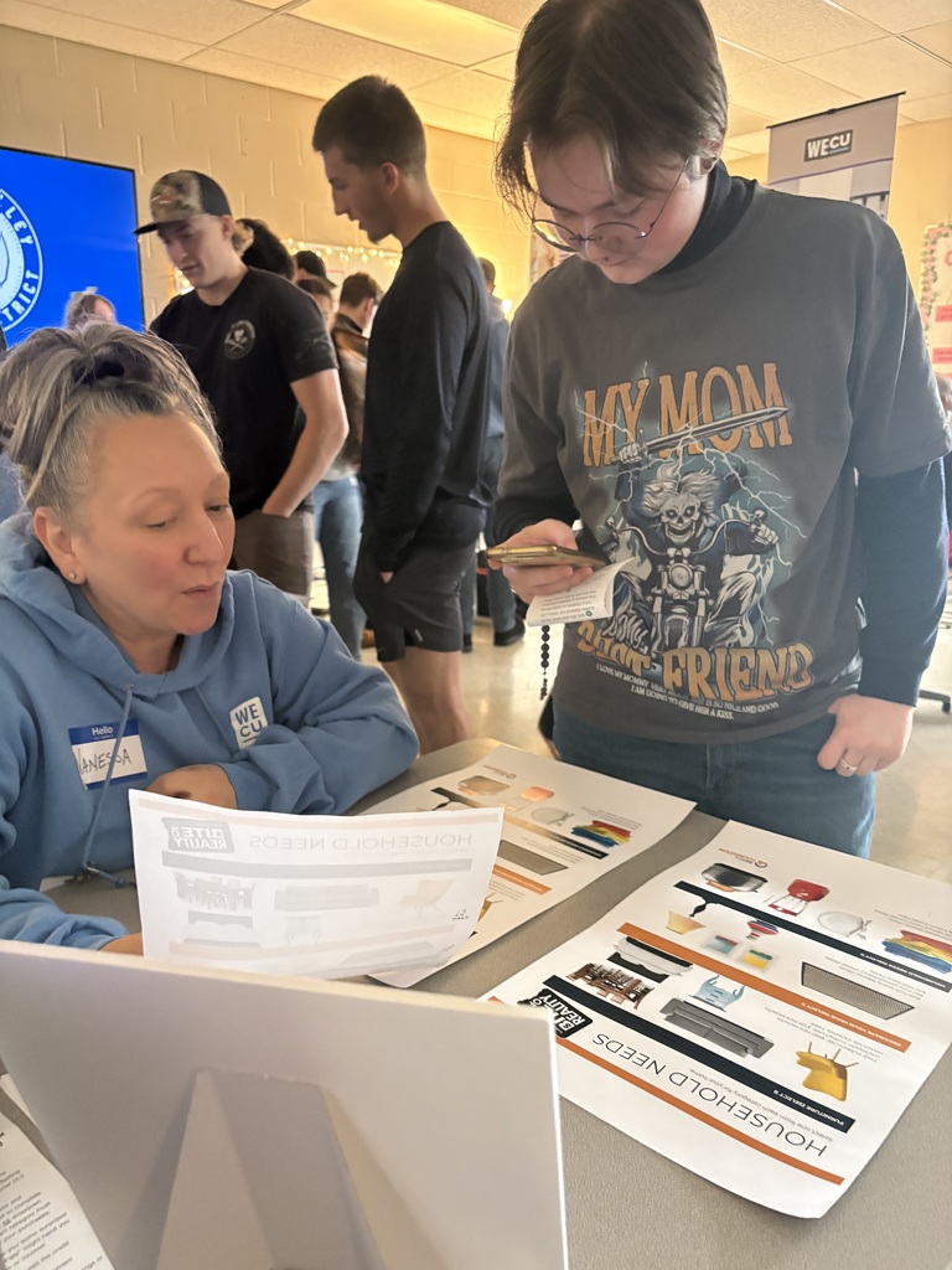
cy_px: 635
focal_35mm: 26
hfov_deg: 53.1
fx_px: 953
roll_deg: +0.5
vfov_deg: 67.3
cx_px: 476
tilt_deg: -14.1
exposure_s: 1/30
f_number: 1.6
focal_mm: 5.96
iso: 640
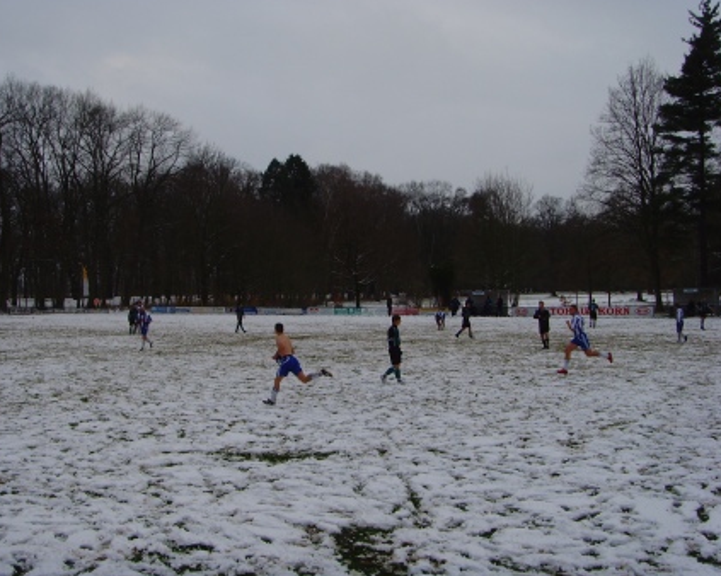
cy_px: 280
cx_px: 319
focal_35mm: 45
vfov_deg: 33.4
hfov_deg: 41.1
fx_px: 960
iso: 80
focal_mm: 6.6
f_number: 3.5
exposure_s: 1/250
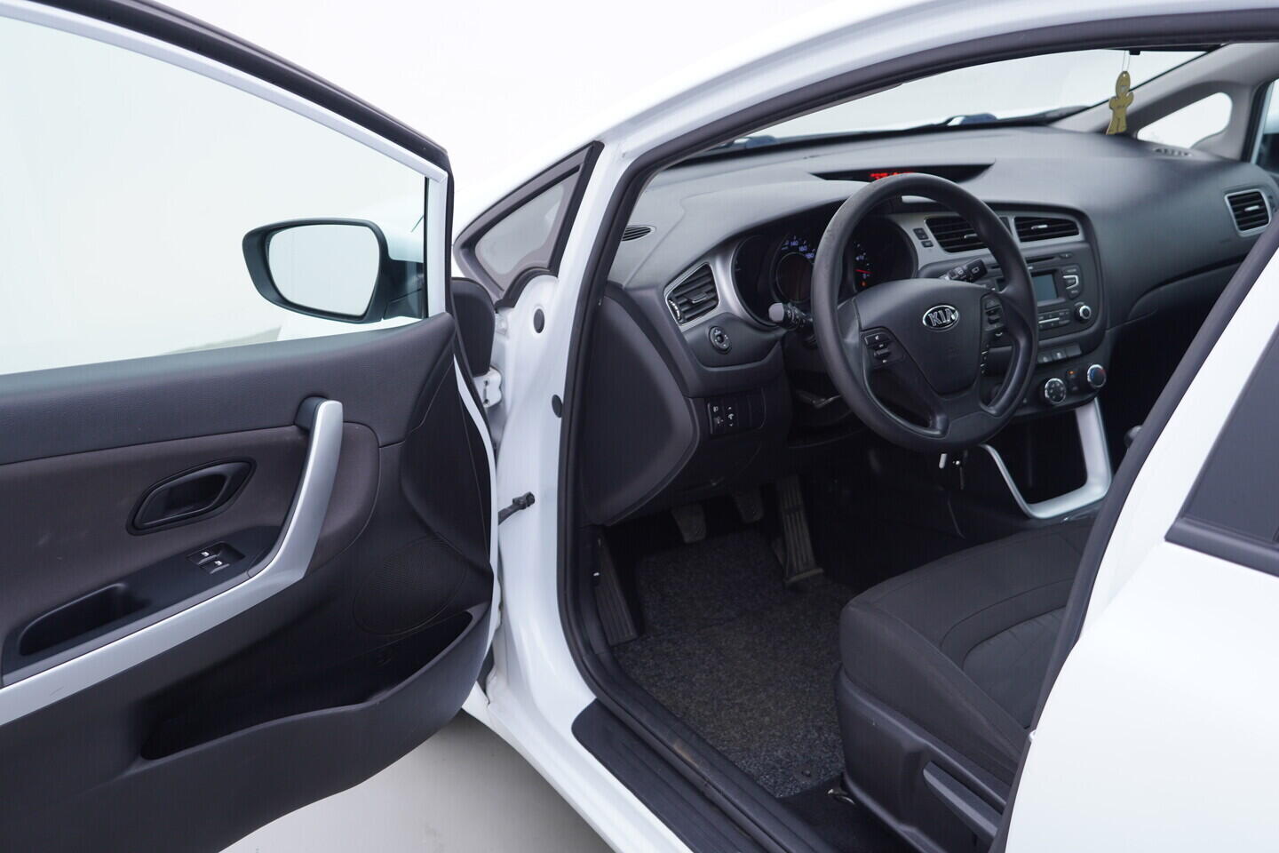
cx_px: 640
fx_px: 1279
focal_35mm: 36
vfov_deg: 36.9
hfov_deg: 53.1
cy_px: 426
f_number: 3.2
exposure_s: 1/50
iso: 125
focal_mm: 24
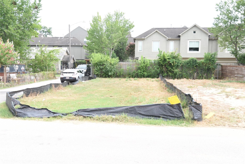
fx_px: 238
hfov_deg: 54.4
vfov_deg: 37.9
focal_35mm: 35
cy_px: 82
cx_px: 122
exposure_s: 1/80
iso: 100
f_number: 4.5
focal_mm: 35
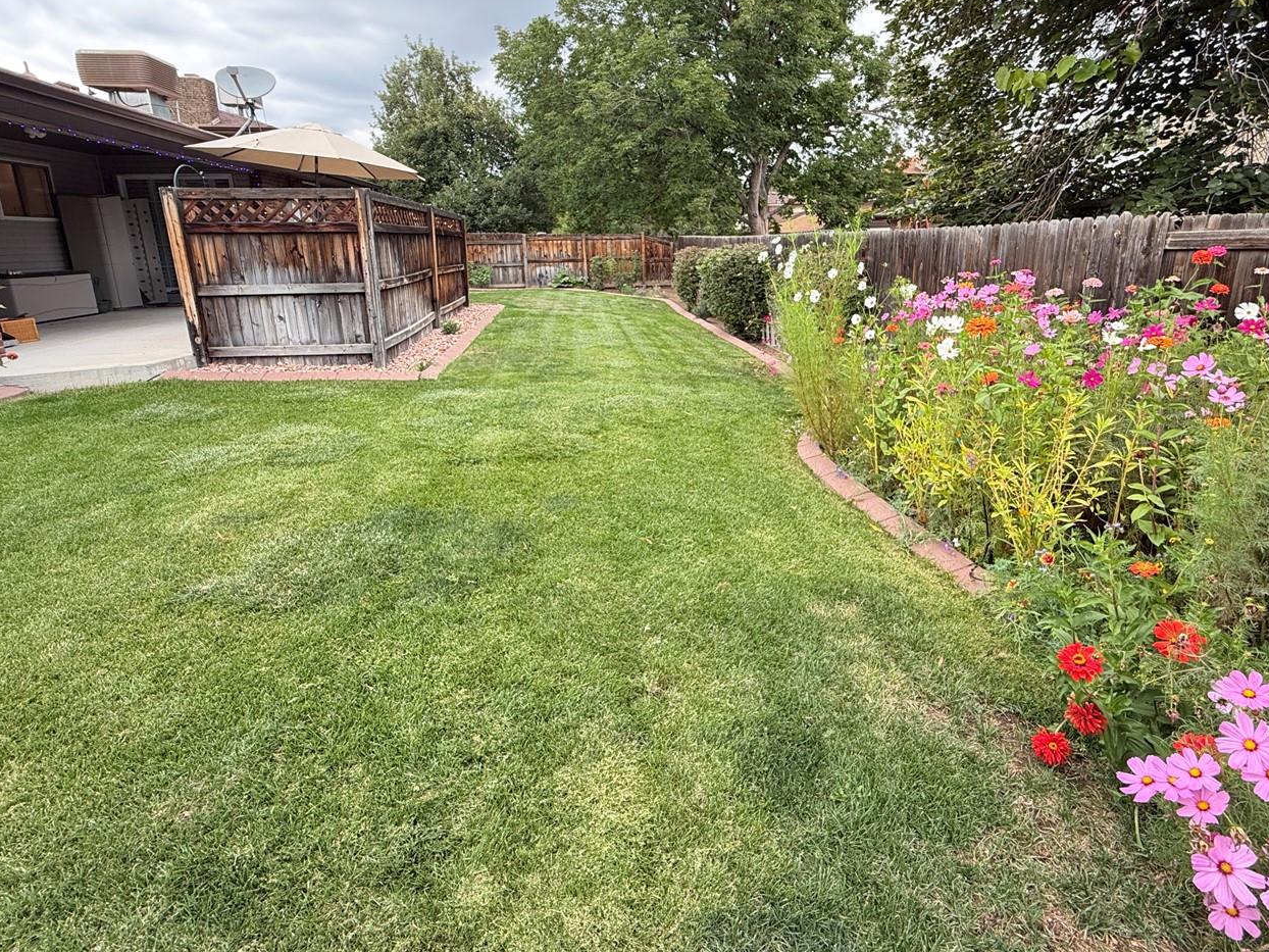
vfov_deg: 71.0
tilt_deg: -13.9
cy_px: 389
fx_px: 660
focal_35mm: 18
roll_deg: +1.4
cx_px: 683
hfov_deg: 87.6
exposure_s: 1/121
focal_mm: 2.22
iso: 80
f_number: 2.2
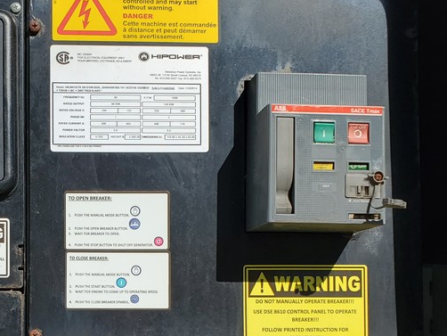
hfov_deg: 34.9
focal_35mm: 53
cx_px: 84
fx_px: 685
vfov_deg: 26.9
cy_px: 279
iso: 50
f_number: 2.4
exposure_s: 1/2399
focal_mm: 4.3
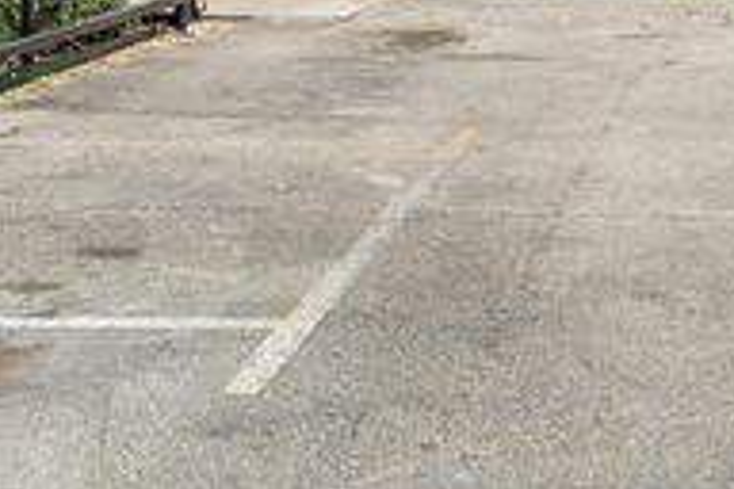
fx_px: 1855
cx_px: 642
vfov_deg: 14.4
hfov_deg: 21.9
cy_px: -139
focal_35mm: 91
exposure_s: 1/125
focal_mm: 35
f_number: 8
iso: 200
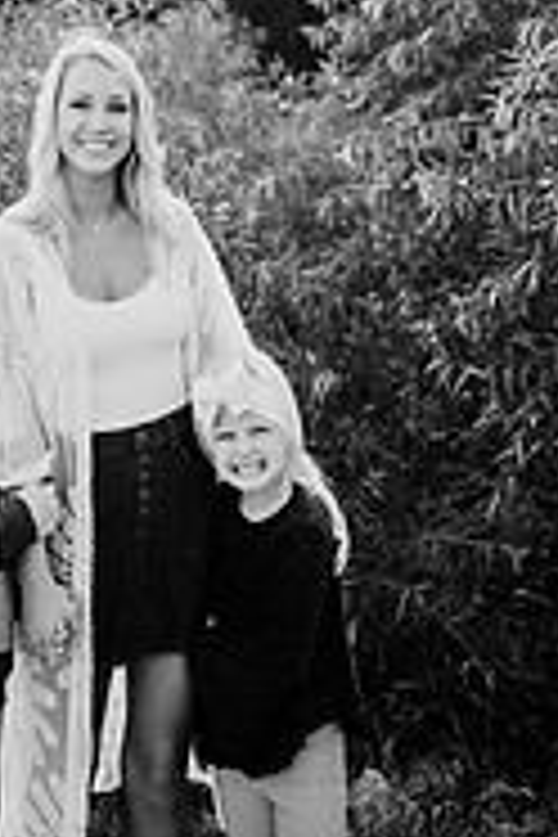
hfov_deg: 23.1
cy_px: -130
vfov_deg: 30.1
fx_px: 1348
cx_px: 126
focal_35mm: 58
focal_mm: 24
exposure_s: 1/1250
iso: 200
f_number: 2.5
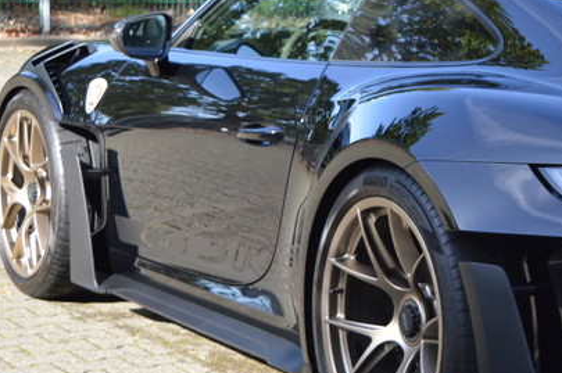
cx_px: 638
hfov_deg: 15.4
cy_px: 145
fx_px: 2011
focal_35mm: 129
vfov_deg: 10.6
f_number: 5.6
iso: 100
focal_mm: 34
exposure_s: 1/125
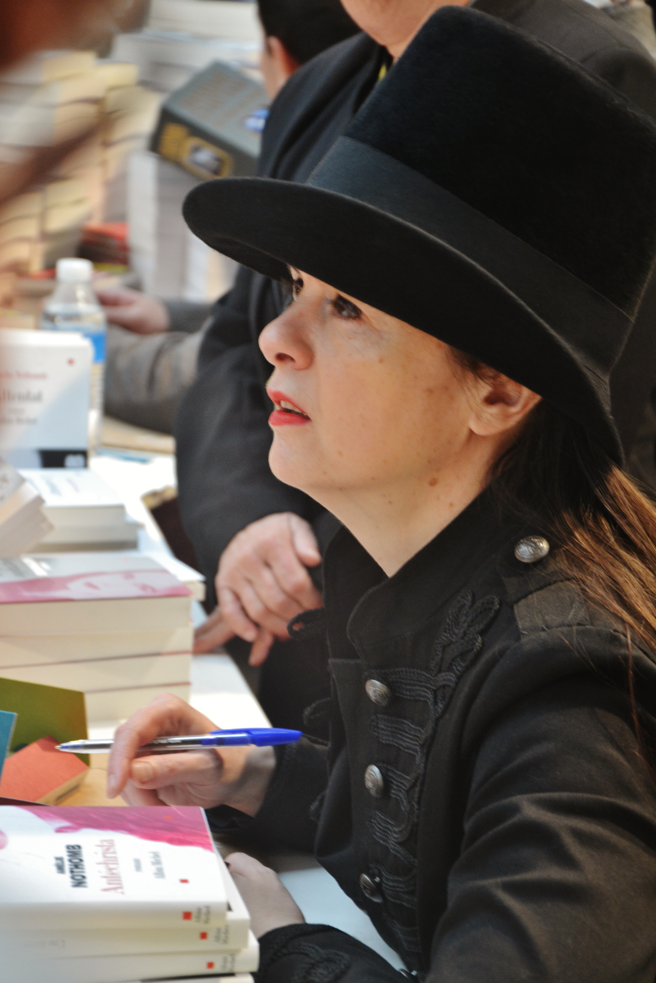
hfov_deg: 12.2
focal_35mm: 112
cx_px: 328
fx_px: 3075
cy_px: 492
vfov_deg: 18.2
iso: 800
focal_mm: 75
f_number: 5.3
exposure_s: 1/25
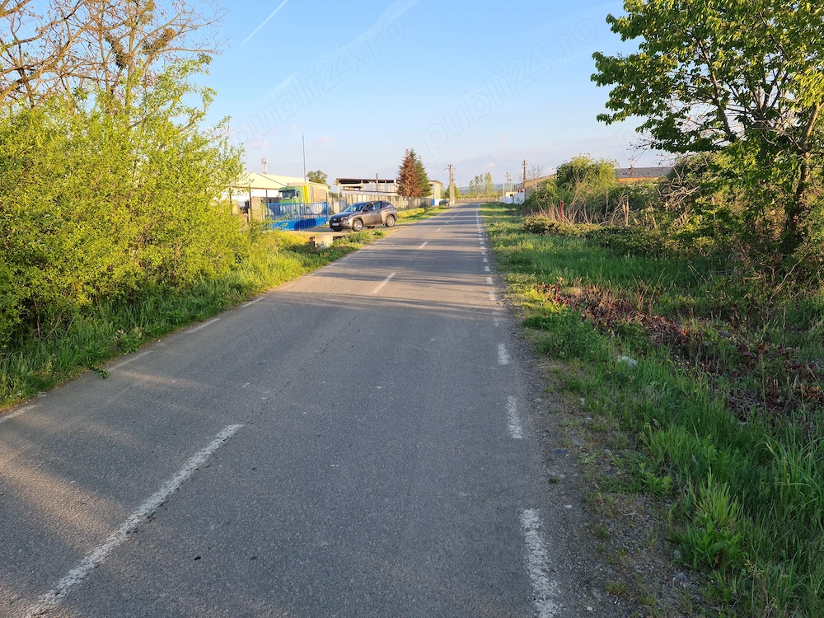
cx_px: 412
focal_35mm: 27
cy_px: 309
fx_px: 643
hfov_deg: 65.3
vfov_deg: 51.4
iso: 25
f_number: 2
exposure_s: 1/190
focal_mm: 5.9
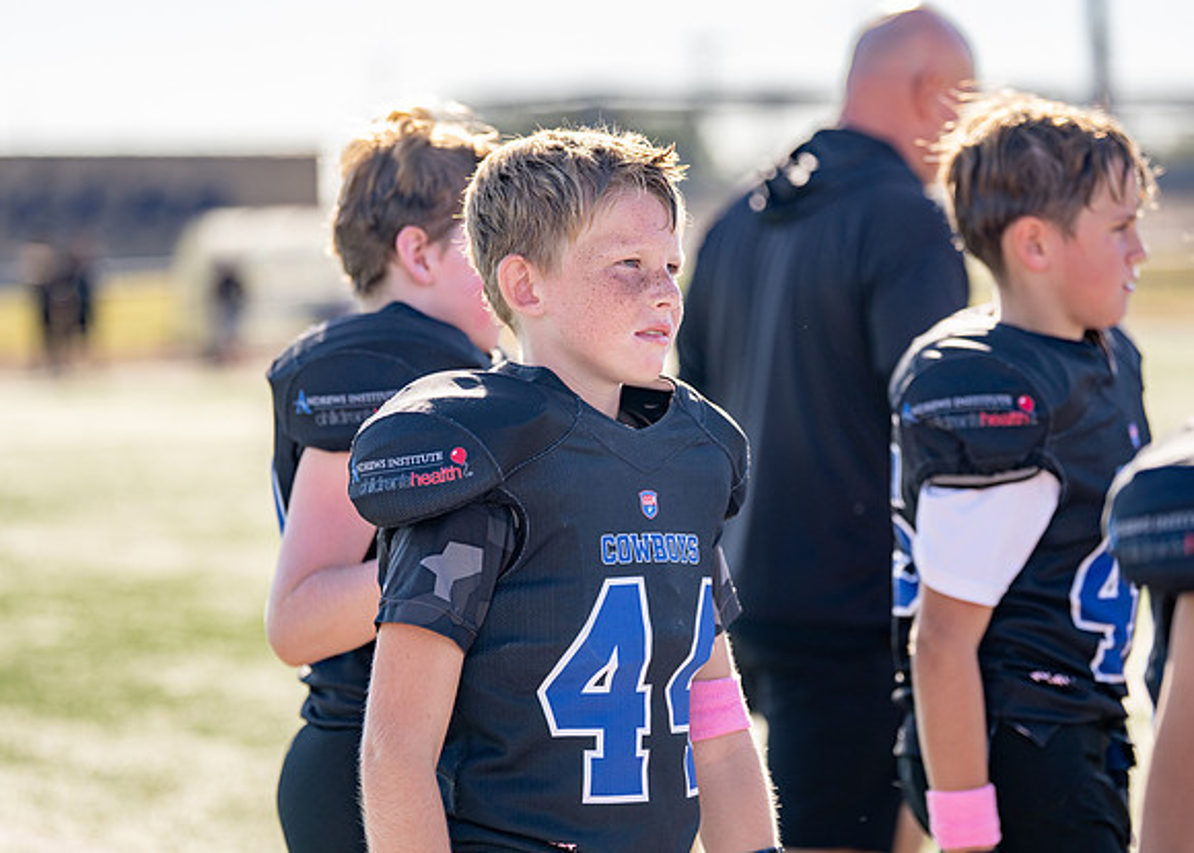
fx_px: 4492
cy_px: 414
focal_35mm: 132
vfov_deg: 10.8
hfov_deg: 15.1
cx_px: 626
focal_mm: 118
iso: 160
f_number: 2.8
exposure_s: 1/1600
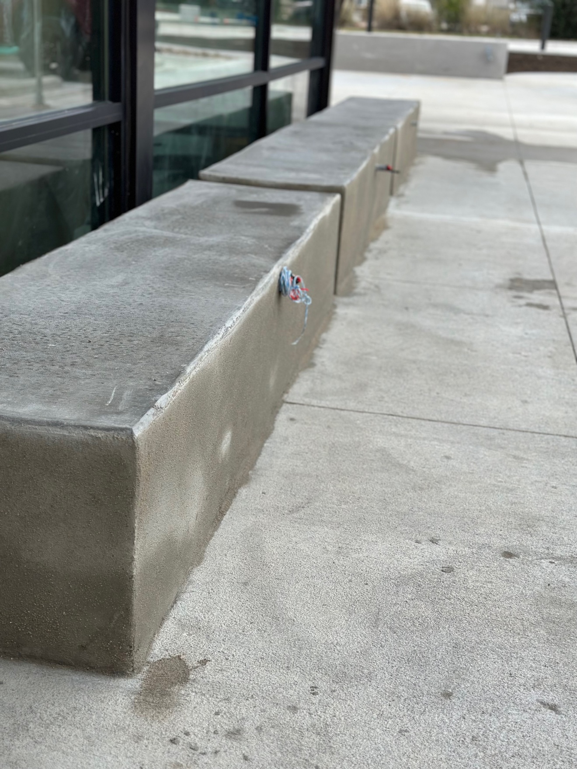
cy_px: 384
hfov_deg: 30.3
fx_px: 1067
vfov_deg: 39.7
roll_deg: -1.5
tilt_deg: -17.1
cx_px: 288
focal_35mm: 48
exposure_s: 1/1242
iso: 80
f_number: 1.78
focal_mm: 6.86
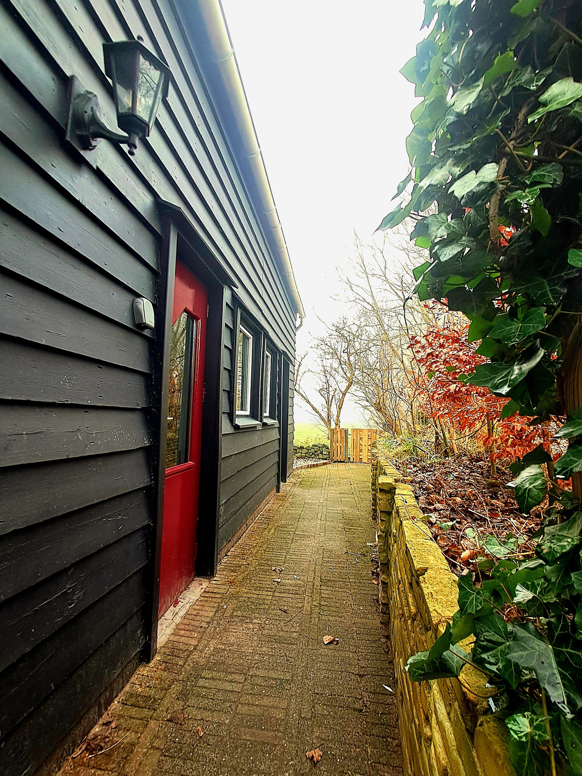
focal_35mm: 16
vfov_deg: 94.5
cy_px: 388
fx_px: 359
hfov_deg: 78.1
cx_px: 291
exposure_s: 1/40
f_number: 2.2
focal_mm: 1.64
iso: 64
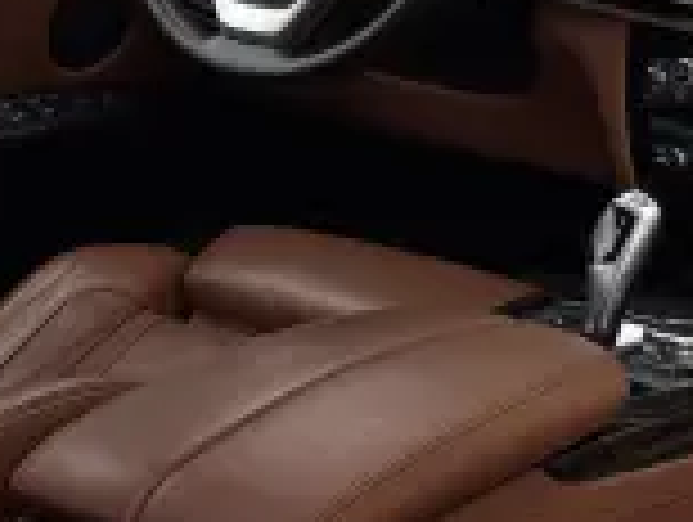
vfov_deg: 13.0
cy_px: -36
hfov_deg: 17.5
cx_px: 454
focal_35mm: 112
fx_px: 2246
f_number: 1.78
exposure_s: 1/687
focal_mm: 6.76
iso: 100
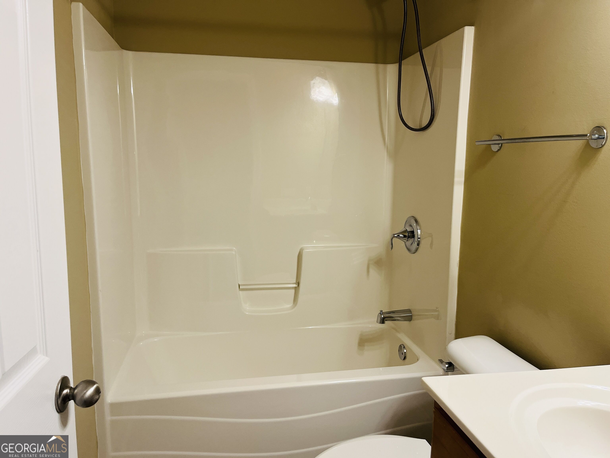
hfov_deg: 67.3
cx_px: 305
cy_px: 229
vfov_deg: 53.1
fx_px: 458
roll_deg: +0.1
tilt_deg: -9.0
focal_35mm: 26
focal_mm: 5.1
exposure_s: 1/120
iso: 125
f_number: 1.6
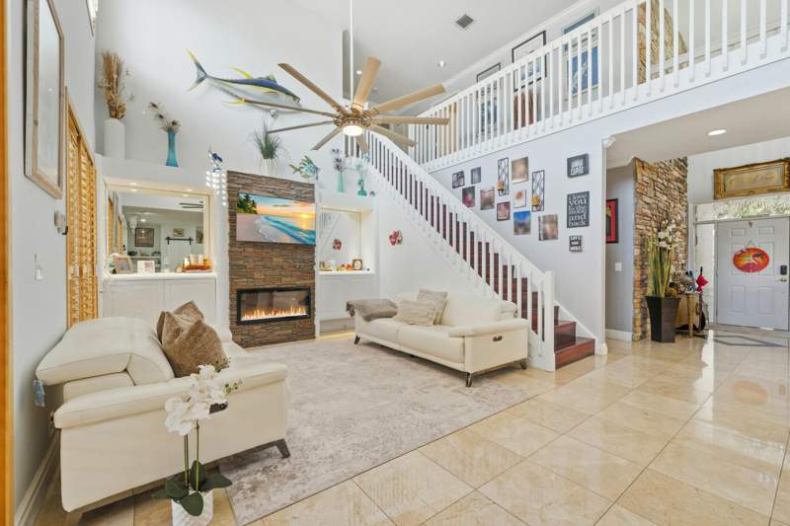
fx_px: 307
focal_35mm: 14
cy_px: 263
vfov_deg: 81.2
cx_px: 395
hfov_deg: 104.3
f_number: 9
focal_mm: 14
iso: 250
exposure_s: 1/3
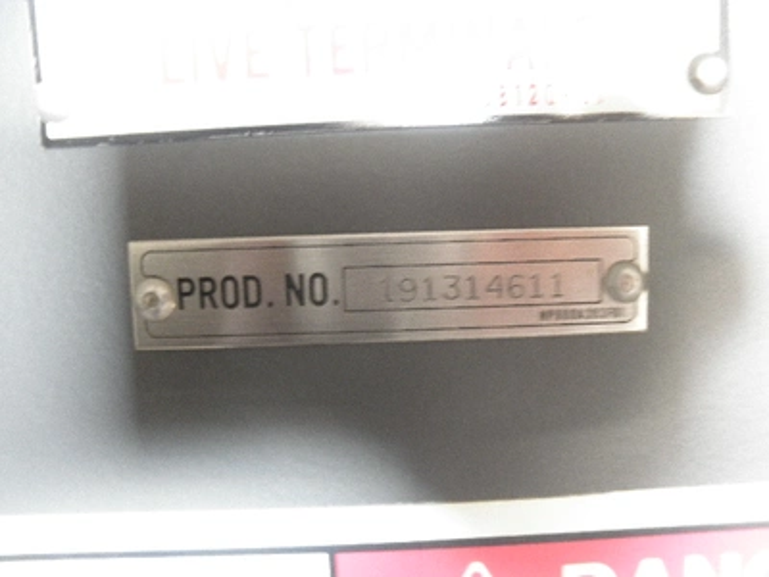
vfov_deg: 49.7
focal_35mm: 28
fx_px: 622
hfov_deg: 63.4
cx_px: 384
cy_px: 288
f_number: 3
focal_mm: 5
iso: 250
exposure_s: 1/4
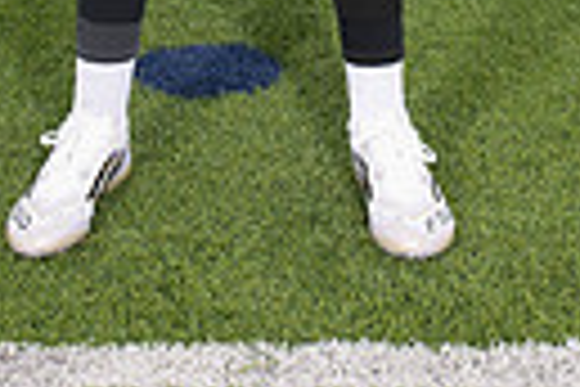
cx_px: 229
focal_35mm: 126
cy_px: -572
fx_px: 2030
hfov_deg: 16.2
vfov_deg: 9.5
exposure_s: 1/400
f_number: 7.1
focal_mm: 36
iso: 125
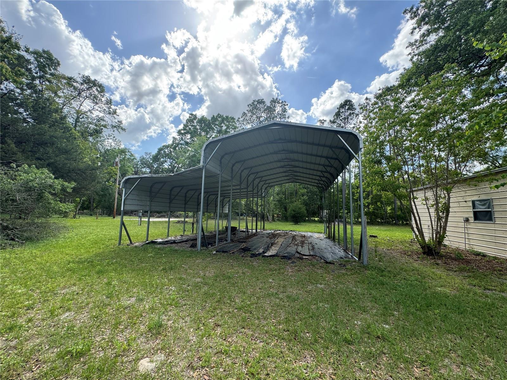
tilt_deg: +6.4
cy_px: 190
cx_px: 254
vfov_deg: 85.7
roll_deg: -0.4
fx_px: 205
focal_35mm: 14
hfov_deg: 102.1
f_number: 2.2
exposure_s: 1/529
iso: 40
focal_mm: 2.22
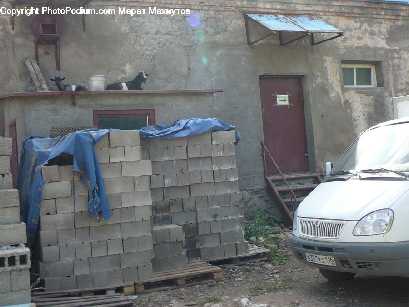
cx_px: 204
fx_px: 579
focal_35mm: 49
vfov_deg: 29.7
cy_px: 154
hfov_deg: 38.9
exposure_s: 1/250
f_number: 3.4
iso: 80
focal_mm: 7.3
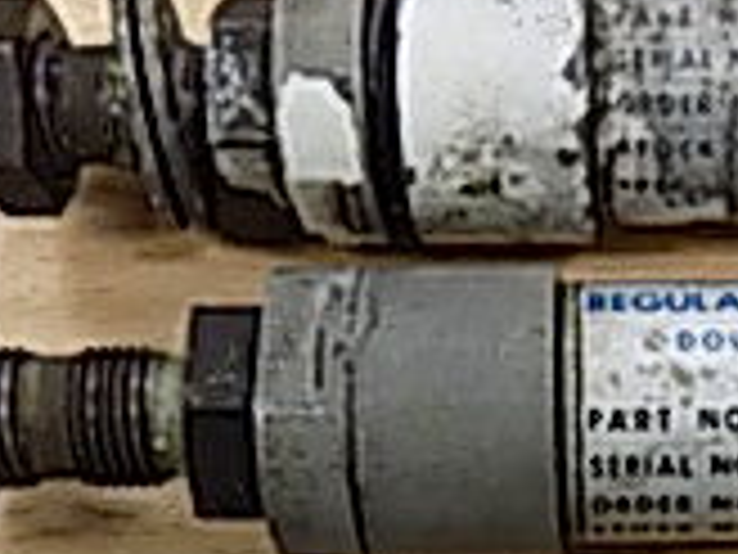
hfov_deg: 21.2
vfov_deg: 15.7
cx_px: 684
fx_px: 1919
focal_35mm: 90
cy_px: 694
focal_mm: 4
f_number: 3.1
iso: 200
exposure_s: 1/30
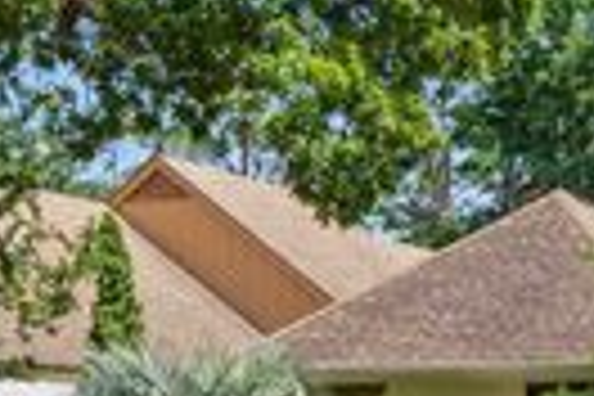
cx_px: 860
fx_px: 1501
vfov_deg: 14.8
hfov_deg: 19.8
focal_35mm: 91
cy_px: 367
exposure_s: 1/250
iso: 250
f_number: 8
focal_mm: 24
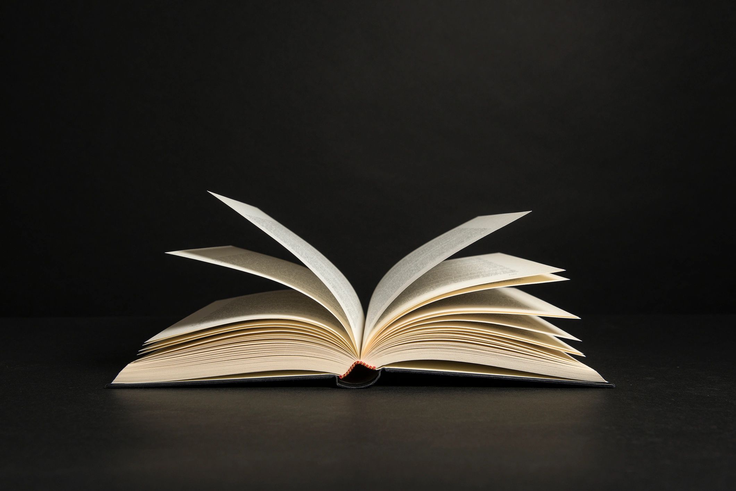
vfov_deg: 37.9
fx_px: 715
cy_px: 246
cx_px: 368
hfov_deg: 54.4
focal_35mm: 35
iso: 100
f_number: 8
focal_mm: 35
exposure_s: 1/160
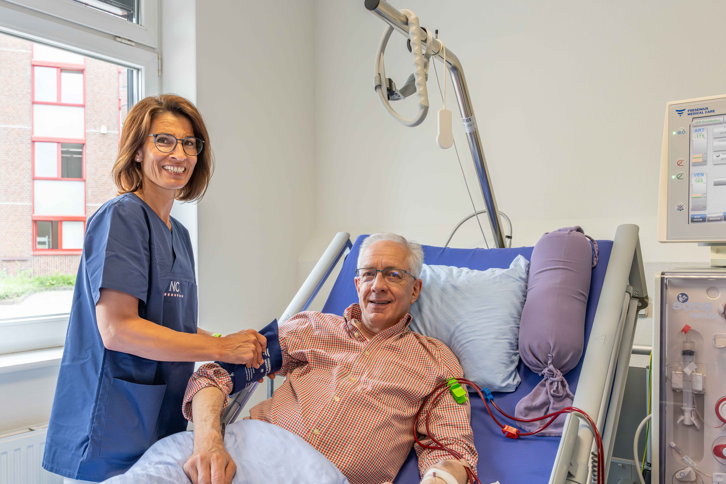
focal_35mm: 29
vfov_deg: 44.9
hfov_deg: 63.6
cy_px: 274
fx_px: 585
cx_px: 340
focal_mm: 24
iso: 1600
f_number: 5
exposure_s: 1/320
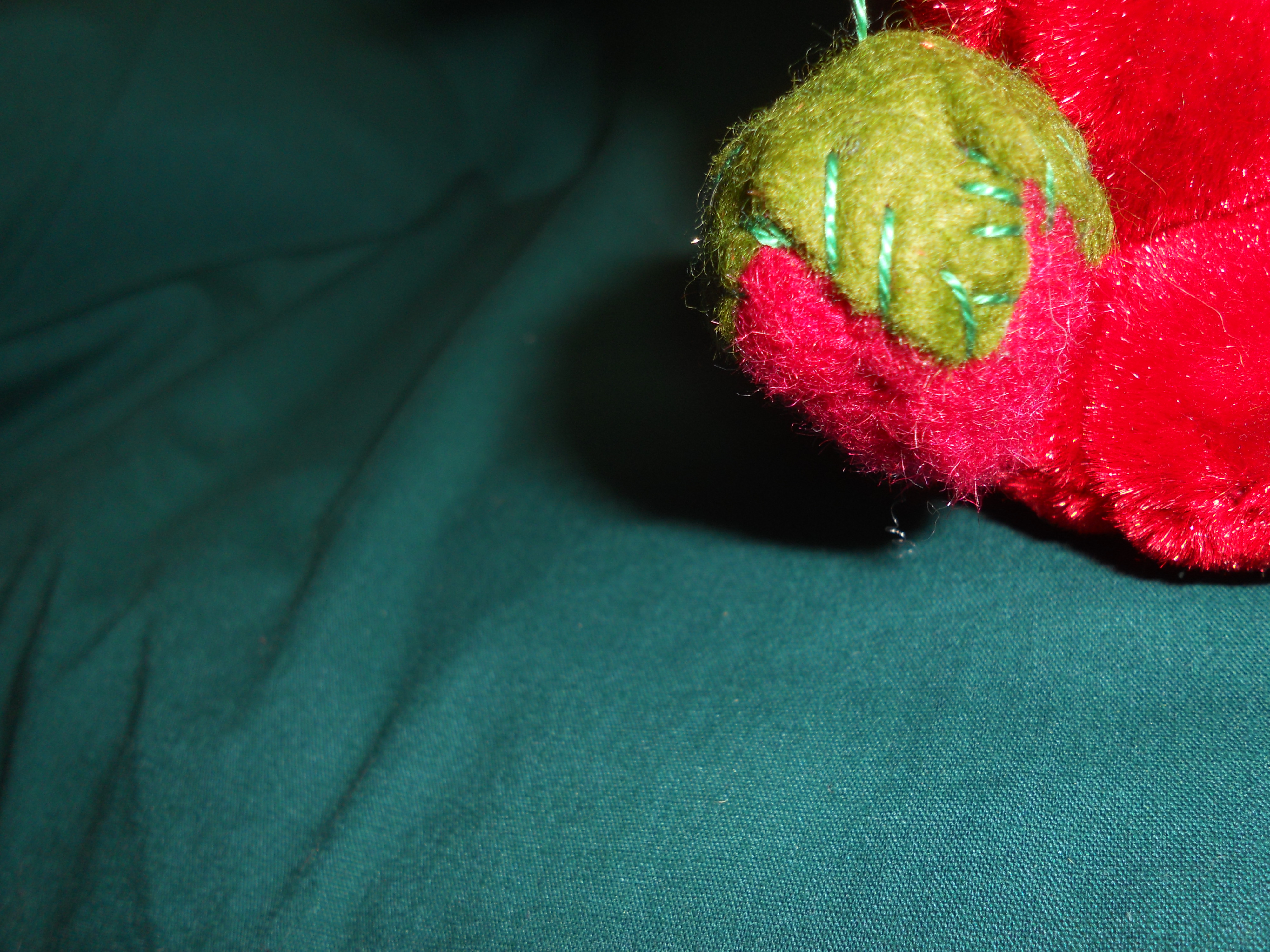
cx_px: 635
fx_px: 1174
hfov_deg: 56.8
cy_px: 476
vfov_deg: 44.2
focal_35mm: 32
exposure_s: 1/25
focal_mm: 5.8
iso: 80
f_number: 8.8
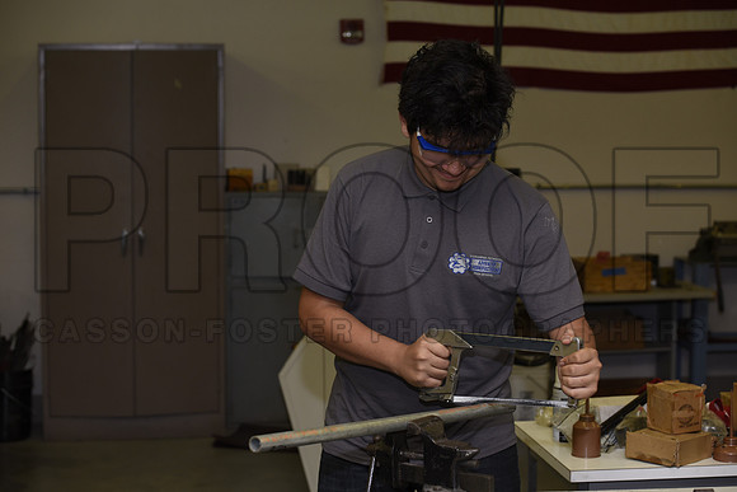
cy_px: 246
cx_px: 368
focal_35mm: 70
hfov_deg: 28.8
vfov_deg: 19.5
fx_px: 1433
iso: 800
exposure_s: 1/320
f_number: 5.6
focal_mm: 70
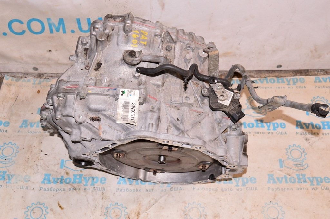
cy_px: 110
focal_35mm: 42
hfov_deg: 46.4
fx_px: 385
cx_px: 165
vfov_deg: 31.8
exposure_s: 1/100
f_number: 8
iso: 1600
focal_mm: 28
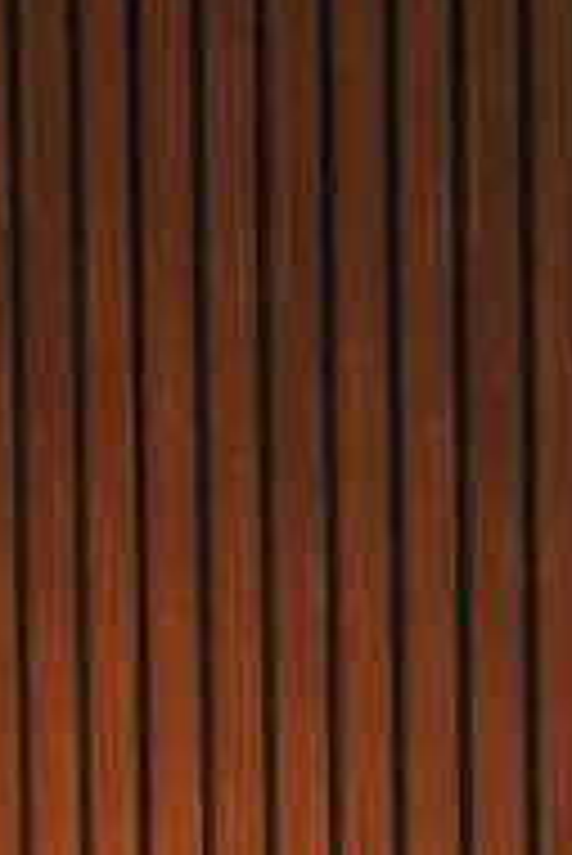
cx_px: -716
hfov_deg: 4.9
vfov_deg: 7.0
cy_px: 2052
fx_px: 6566
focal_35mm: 276
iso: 1250
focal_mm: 50
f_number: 8
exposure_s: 1/161
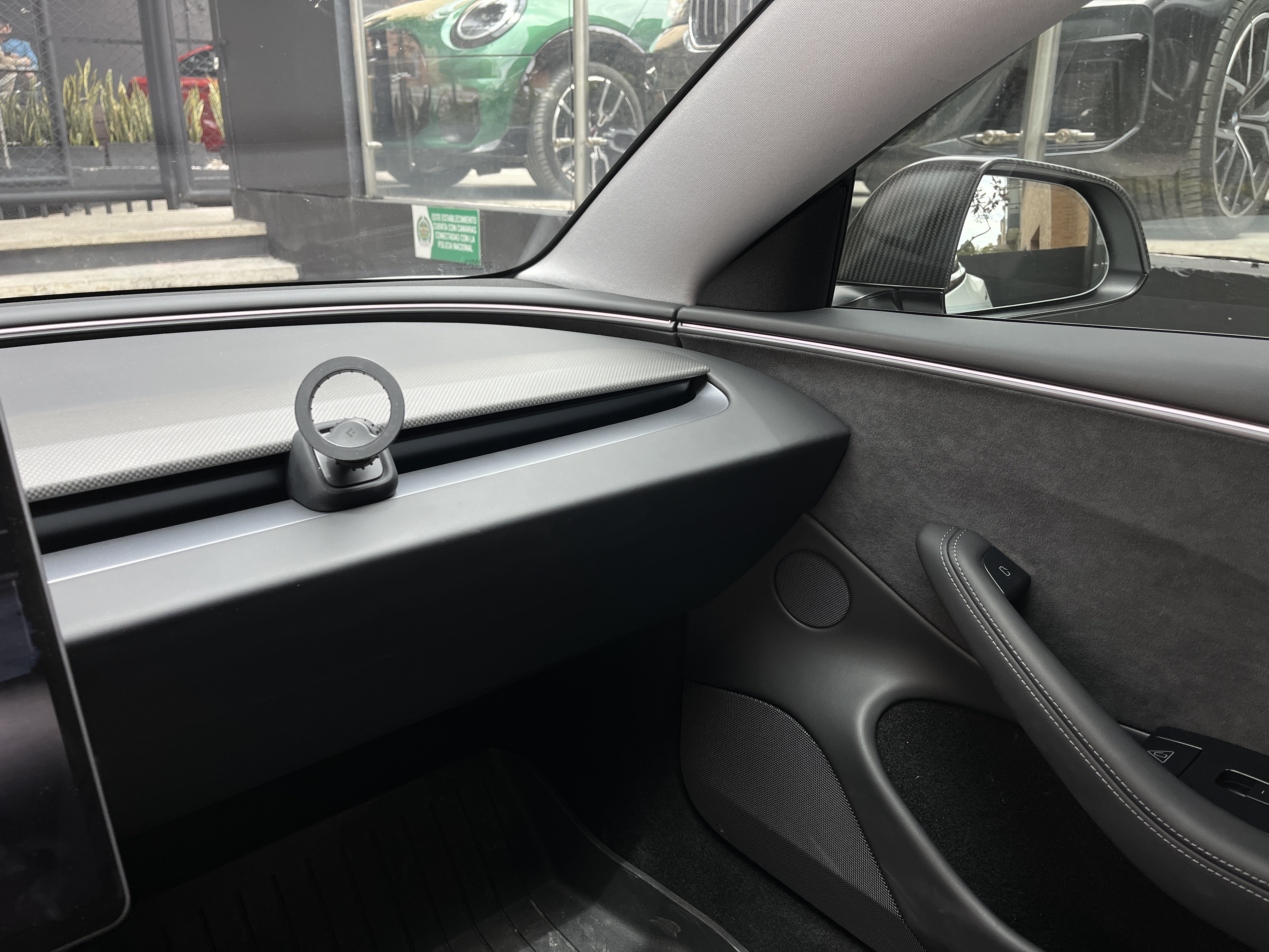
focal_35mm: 26
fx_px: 953
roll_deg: -0.2
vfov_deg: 53.1
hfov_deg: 67.3
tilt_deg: -18.5
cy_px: 476
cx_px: 634
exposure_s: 1/108
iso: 50
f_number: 1.6
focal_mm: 5.1
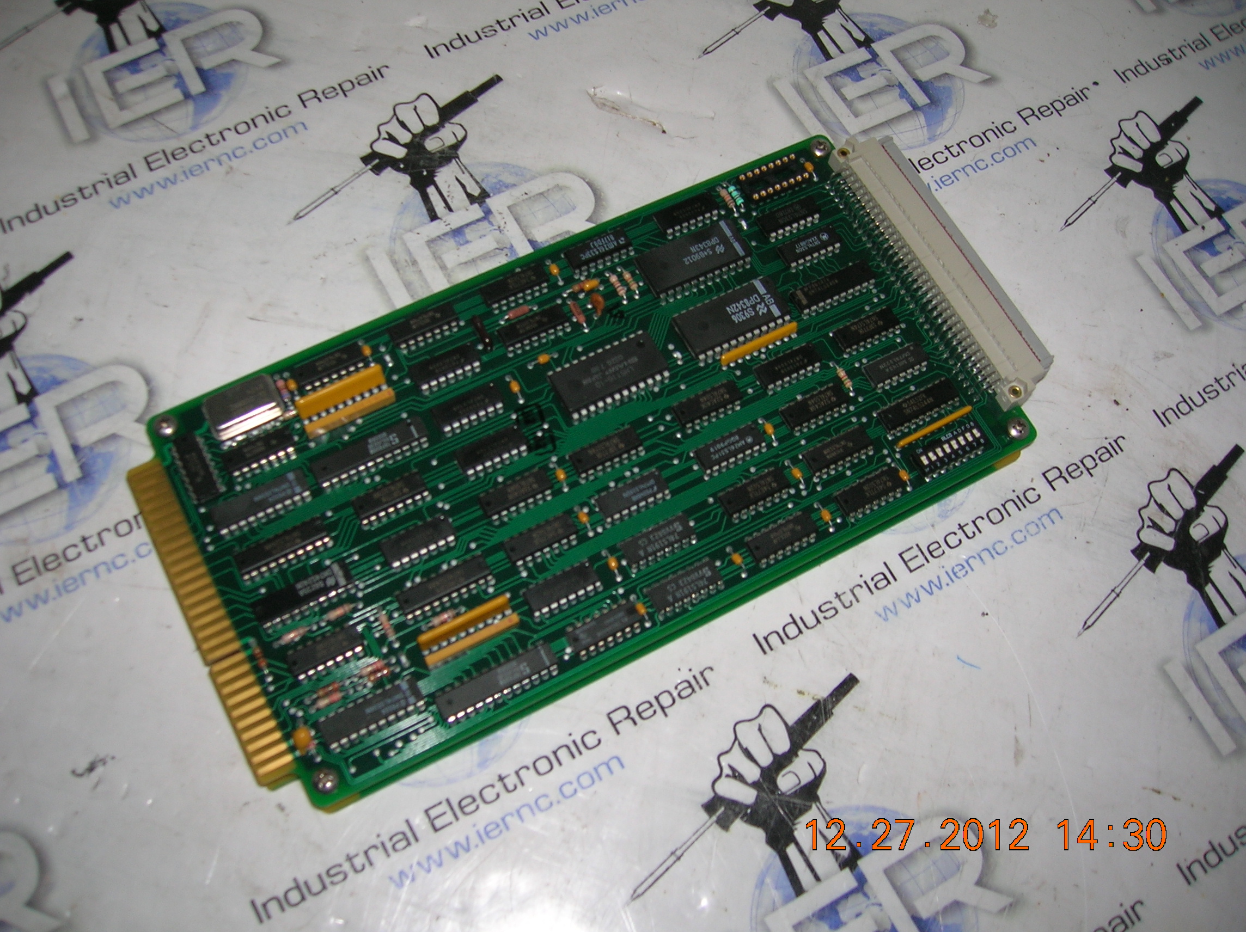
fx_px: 1223
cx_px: 623
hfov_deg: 54.0
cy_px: 466
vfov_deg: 41.7
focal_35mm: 34
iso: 50
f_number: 2.9
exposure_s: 1/60.1
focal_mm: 5.7
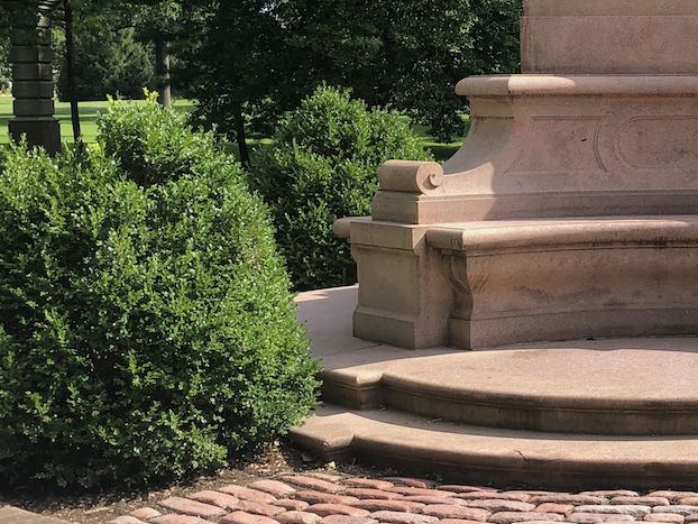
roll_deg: +1.4
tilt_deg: -5.9
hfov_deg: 25.7
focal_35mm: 72
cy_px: 240
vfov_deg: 20.4
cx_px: 691
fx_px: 1452
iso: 20
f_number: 1.8
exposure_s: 1/883
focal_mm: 4
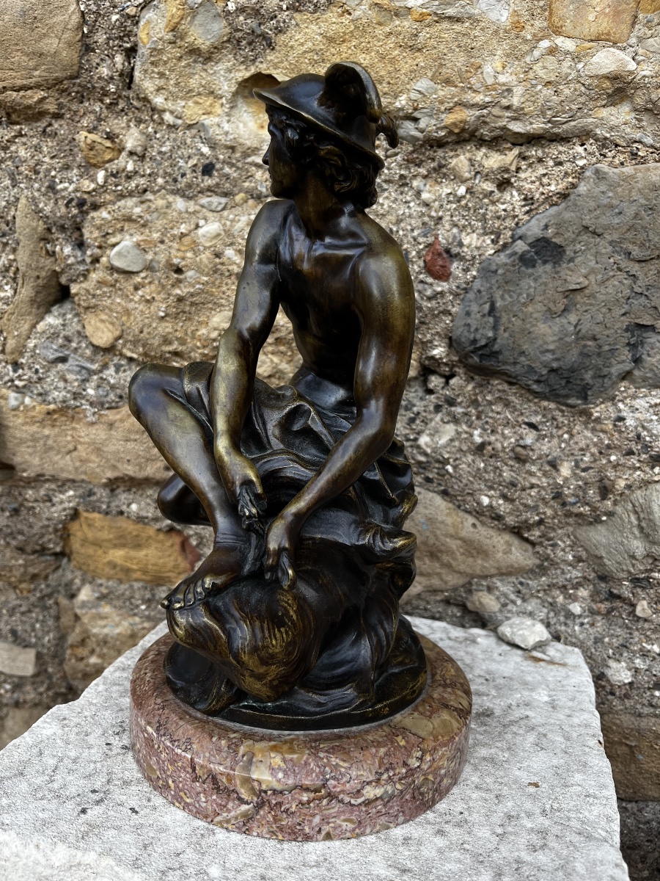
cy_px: 440
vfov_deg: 67.3
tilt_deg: -16.1
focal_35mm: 26
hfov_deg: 53.1
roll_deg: +0.6
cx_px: 330
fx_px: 661
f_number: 1.6
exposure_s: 1/122
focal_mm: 5.1
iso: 40
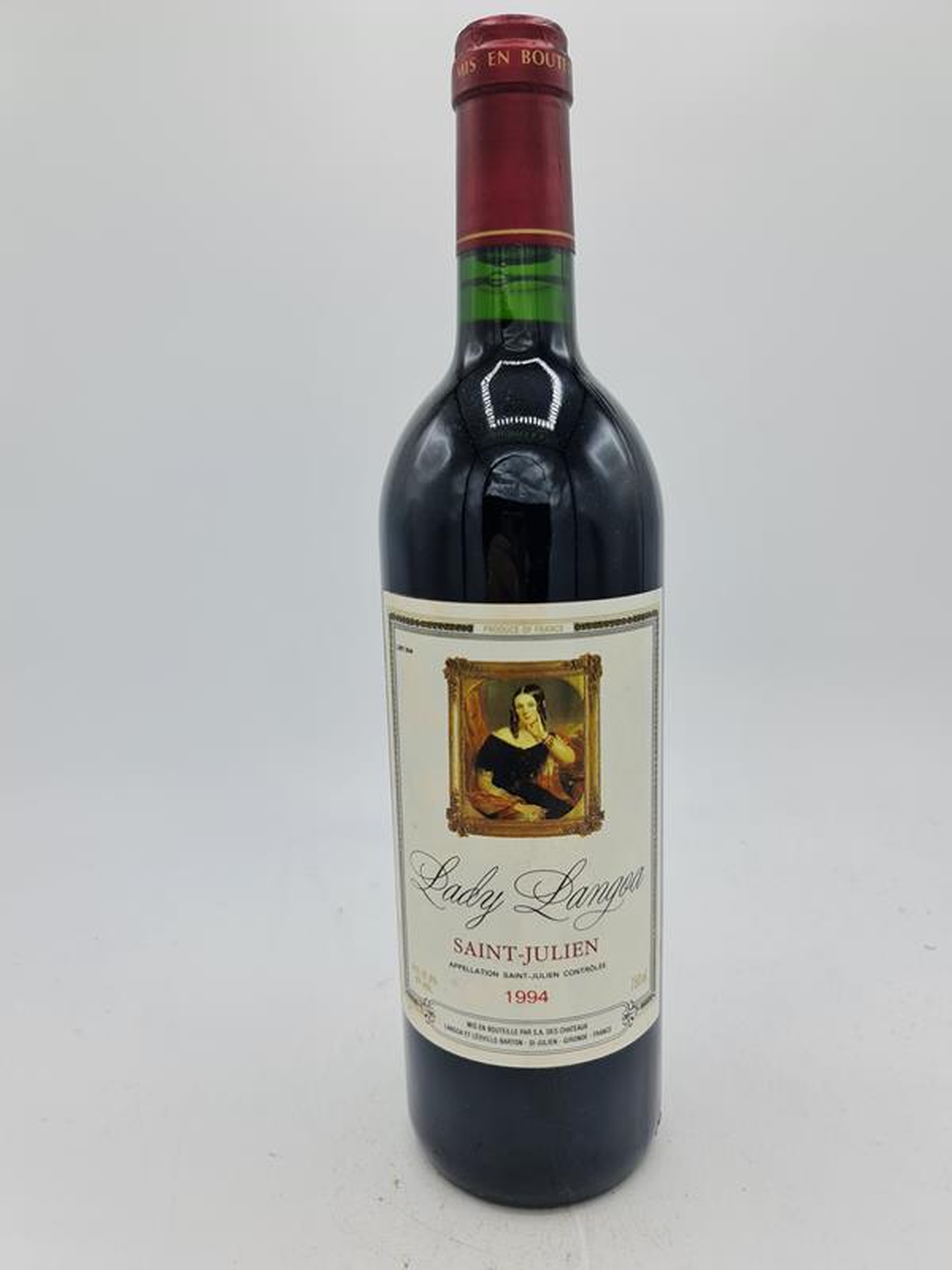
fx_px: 917
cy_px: 635
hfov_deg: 54.9
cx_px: 476
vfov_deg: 69.4
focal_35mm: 25
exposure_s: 1/342
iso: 50
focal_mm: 7
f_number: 1.8
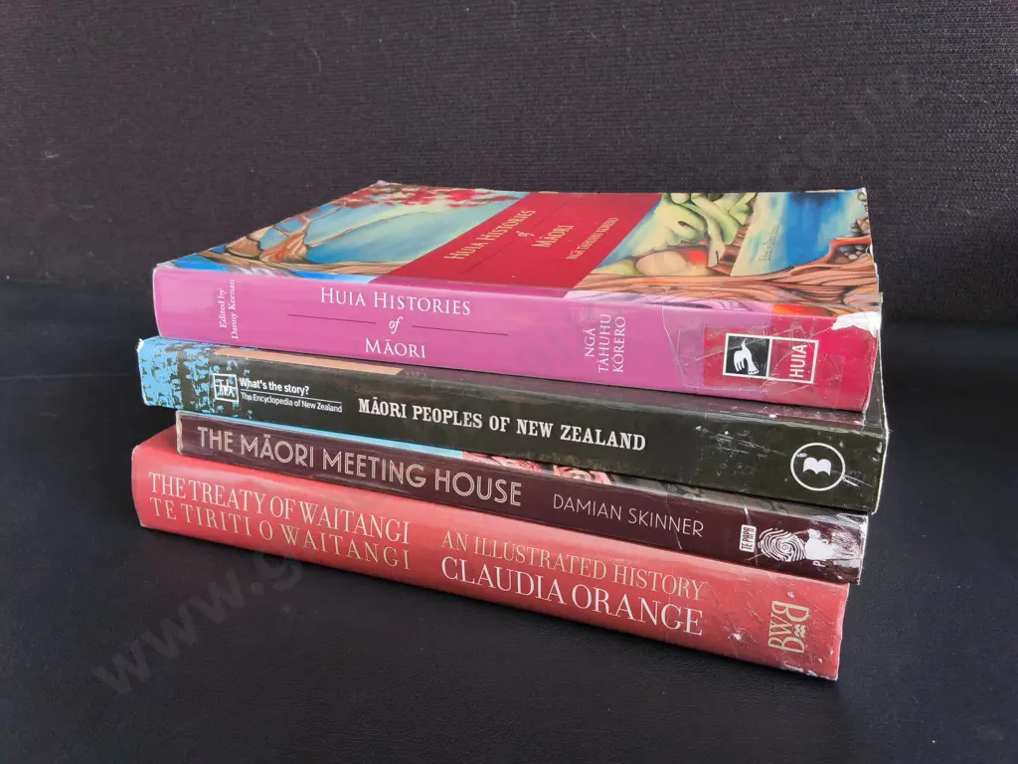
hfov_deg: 65.3
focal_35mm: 27
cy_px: 382
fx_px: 794
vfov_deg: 51.4
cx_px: 509
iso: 160
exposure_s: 1/100
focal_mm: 2.87
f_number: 2
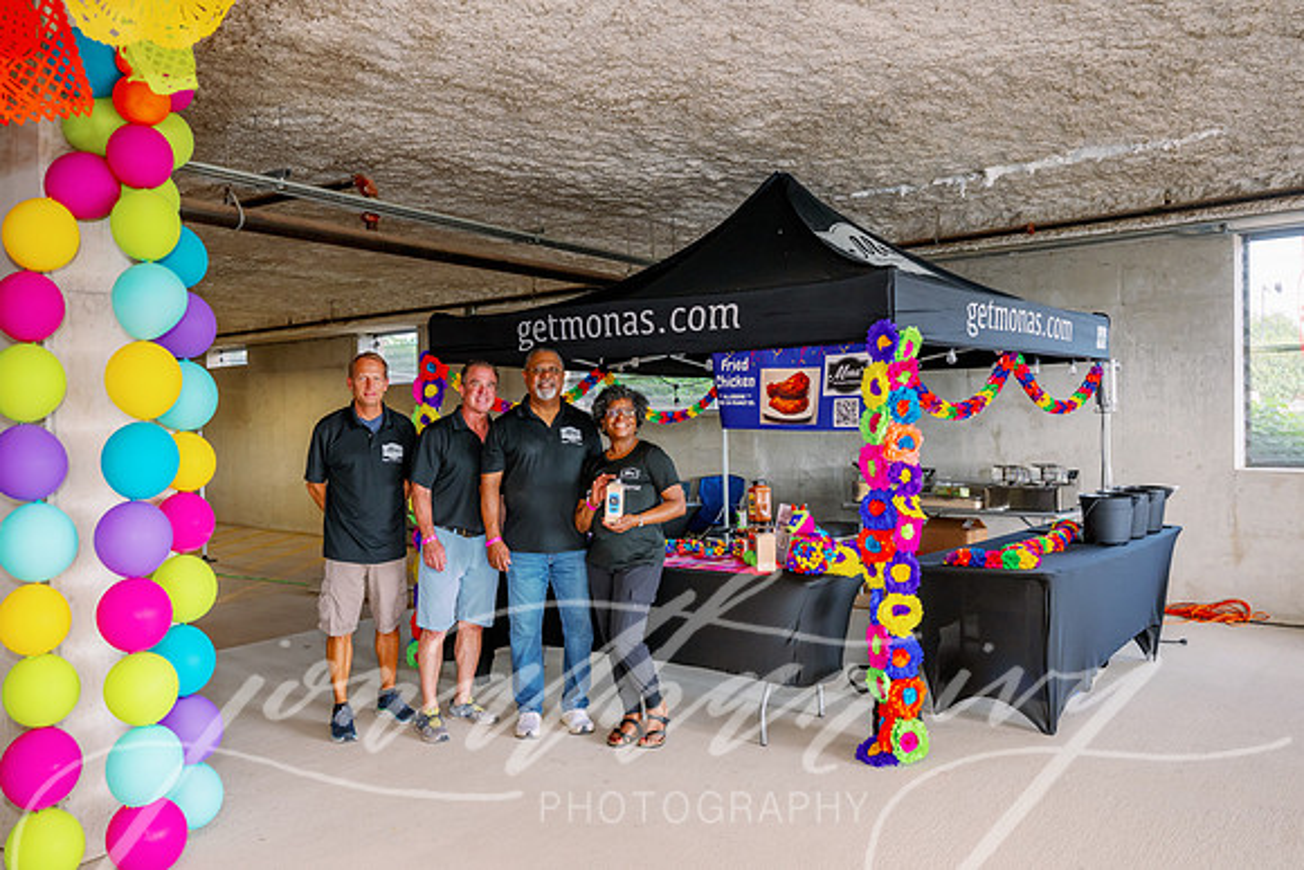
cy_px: 435
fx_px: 1069
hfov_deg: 62.8
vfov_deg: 44.3
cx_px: 652
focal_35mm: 30
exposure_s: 1/100
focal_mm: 29.5
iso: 1000
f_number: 4.5
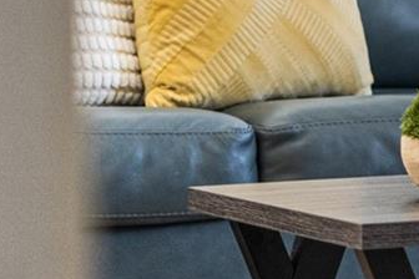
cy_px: -140
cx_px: 900
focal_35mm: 238
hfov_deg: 8.1
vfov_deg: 5.7
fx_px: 2770
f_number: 1.8
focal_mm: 50
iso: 1600
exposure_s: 1/320
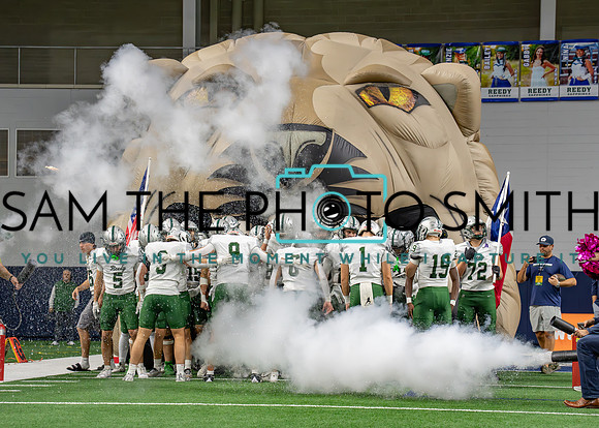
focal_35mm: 90
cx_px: 292
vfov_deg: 15.8
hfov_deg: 22.1
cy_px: 253
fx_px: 1537
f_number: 4
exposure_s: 1/1000
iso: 5000
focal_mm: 70
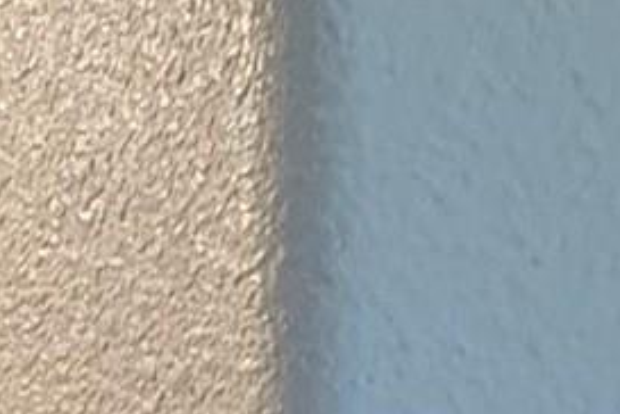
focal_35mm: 123
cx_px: -1115
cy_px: 598
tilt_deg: -1.4
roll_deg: -0.9
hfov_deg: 11.6
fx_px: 2118
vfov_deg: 10.8
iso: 400
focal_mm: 2.22
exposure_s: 1/120
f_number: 2.2
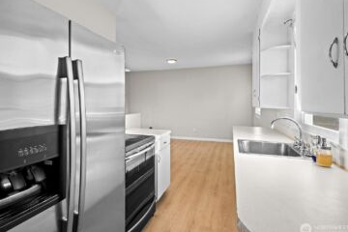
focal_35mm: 20
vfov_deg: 61.9
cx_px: 162
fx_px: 193
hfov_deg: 83.9
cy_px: 109
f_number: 8
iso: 250
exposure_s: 1/8
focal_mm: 18
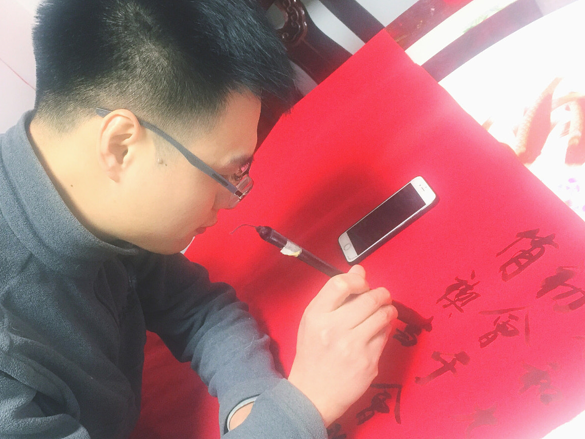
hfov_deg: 46.6
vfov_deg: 36.0
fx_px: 676
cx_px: 242
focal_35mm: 40
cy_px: 227
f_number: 2.2
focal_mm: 4.15
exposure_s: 1/33
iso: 200
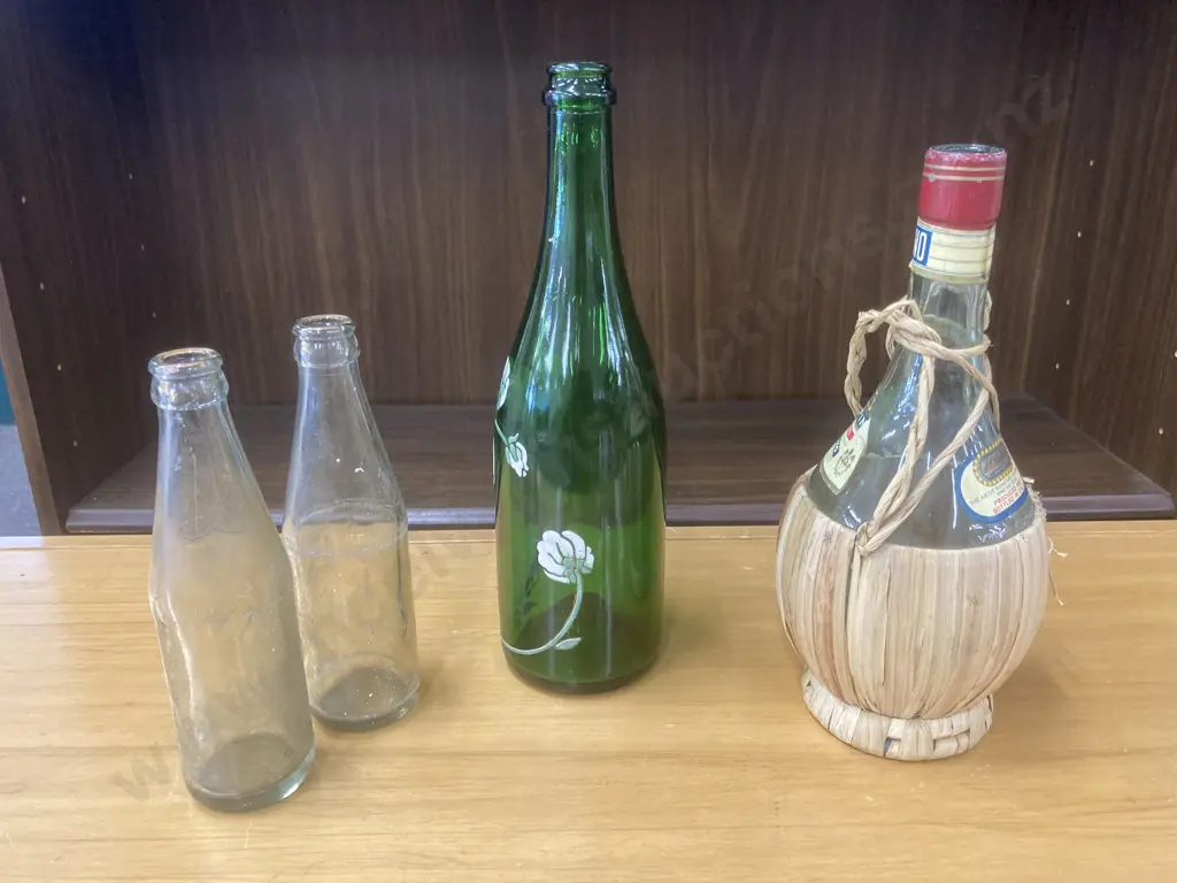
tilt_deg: -19.7
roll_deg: +0.5
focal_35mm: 28
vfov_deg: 49.7
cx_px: 588
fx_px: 952
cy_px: 442
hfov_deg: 63.4
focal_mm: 3.99
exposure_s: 1/50
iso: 160
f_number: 1.8
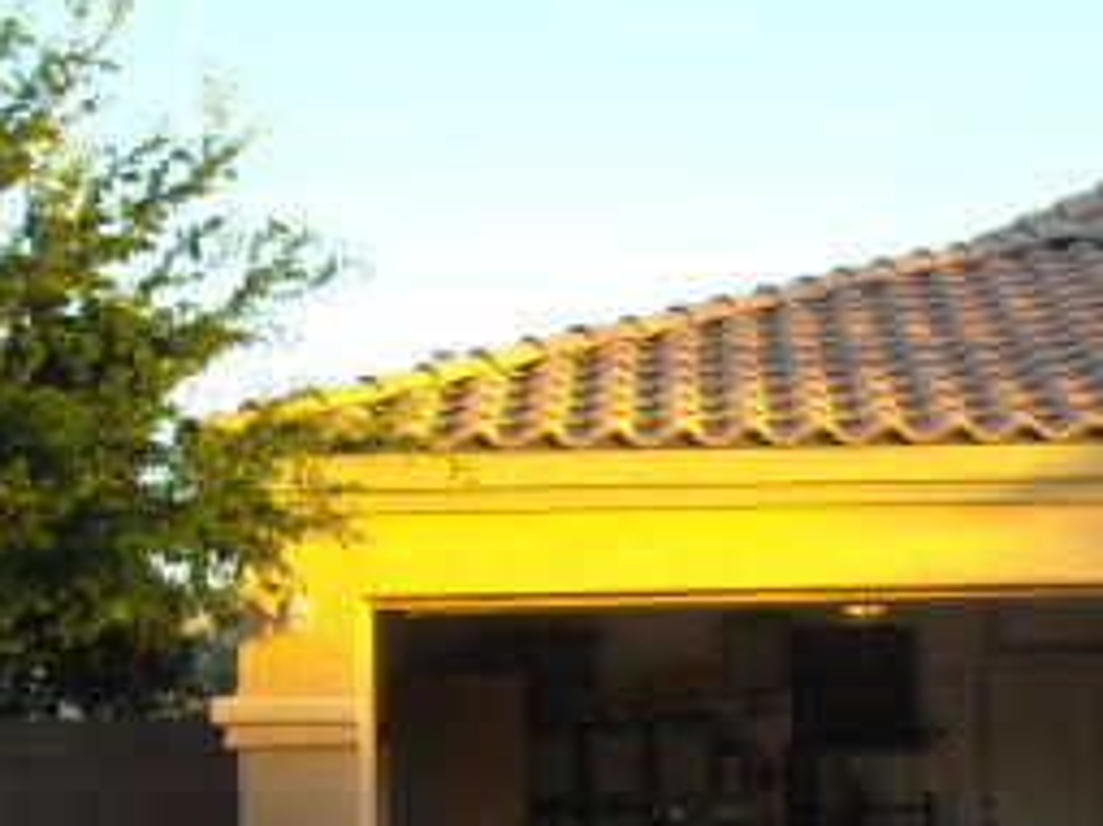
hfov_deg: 21.8
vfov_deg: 16.5
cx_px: 965
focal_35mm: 88
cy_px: 757
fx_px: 2803
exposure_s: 1/96
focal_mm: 5.7
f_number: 2.8
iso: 64
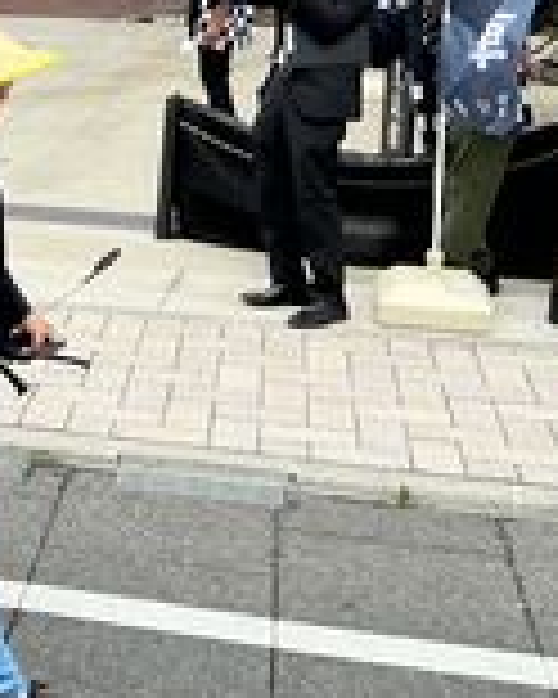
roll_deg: +0.0
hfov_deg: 18.6
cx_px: -274
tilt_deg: -13.4
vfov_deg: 25.6
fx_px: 1507
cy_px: 131
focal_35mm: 73
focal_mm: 3
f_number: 1.8
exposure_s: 1/1534
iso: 25
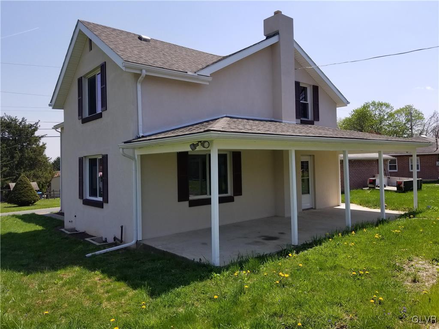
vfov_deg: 53.1
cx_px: 220
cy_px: 164
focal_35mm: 26
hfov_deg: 67.3
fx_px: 330
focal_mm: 4.25
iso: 50
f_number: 1.7
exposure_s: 1/2208
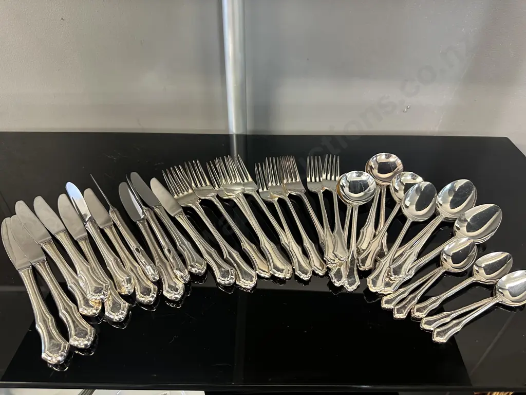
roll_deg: -1.4
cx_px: 263
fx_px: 365
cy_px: 198
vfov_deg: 56.8
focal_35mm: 24
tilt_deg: -40.8
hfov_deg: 71.6
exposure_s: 1/50
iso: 320
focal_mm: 6.86
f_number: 1.78
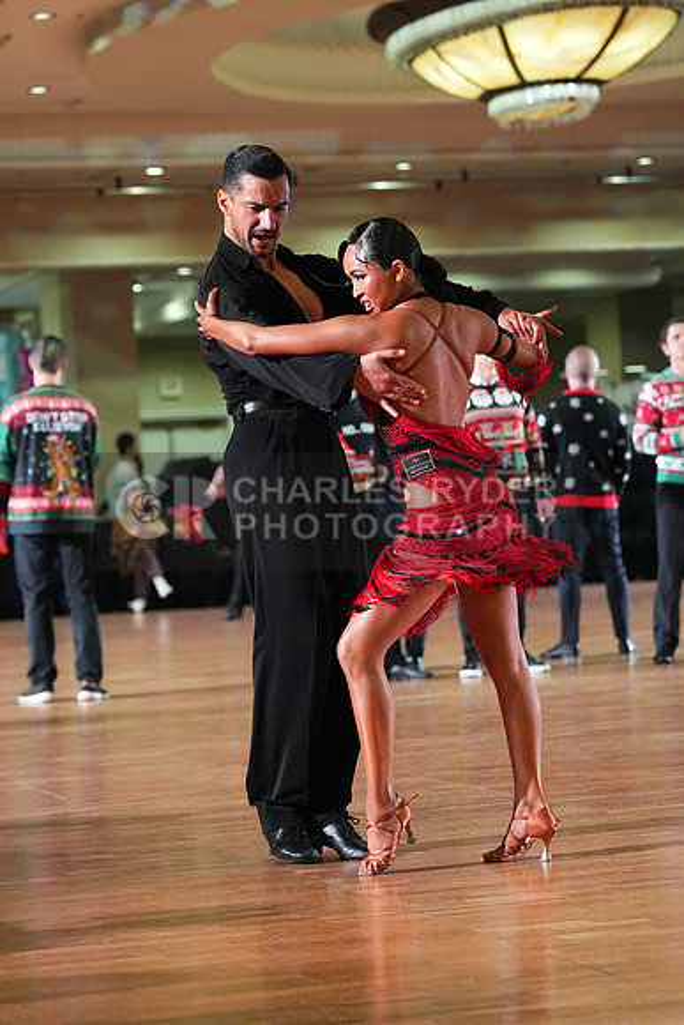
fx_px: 3161
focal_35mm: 111
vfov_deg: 18.4
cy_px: 512
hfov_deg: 12.3
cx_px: 342
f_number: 4.5
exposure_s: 1/400
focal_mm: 111
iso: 8000
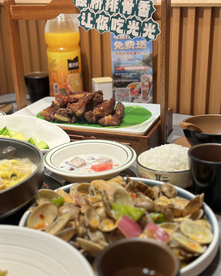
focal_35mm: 51
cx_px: 109
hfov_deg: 29.7
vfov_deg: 36.6
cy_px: 132
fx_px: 417
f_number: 1.78
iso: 160
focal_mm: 6.86
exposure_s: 1/50
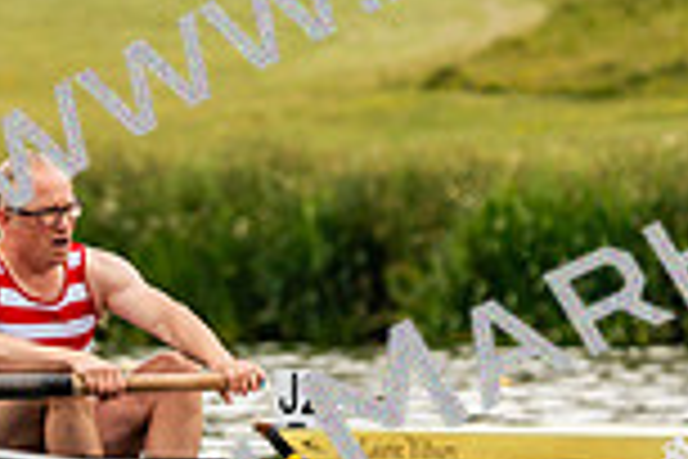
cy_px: 286
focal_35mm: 1194
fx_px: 22817
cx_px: -373
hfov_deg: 1.7
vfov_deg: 1.2
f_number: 6.3
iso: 400
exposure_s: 1/2000
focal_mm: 315
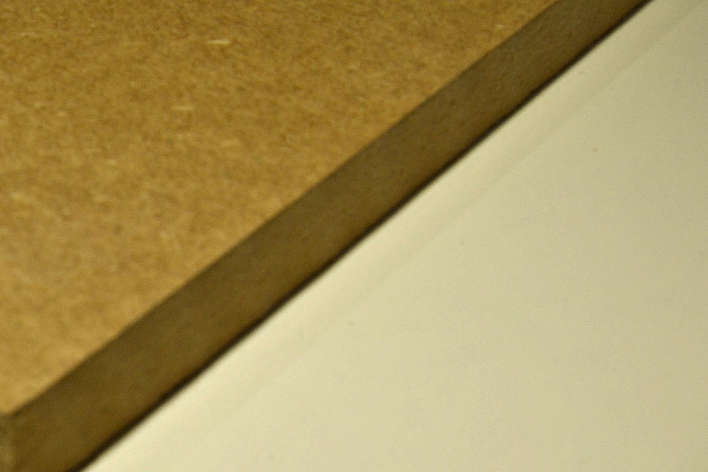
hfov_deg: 26.3
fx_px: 1438
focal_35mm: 73
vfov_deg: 18.5
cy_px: 346
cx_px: 7
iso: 110
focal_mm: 21
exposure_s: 1/125
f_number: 8
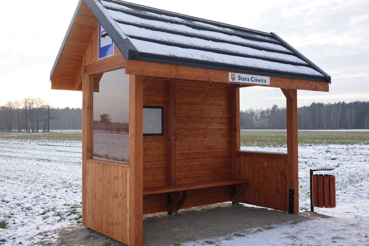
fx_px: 400
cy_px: 123
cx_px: 184
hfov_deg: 49.5
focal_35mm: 39
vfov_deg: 34.2
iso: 125
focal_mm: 14.24
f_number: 4
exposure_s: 1/200
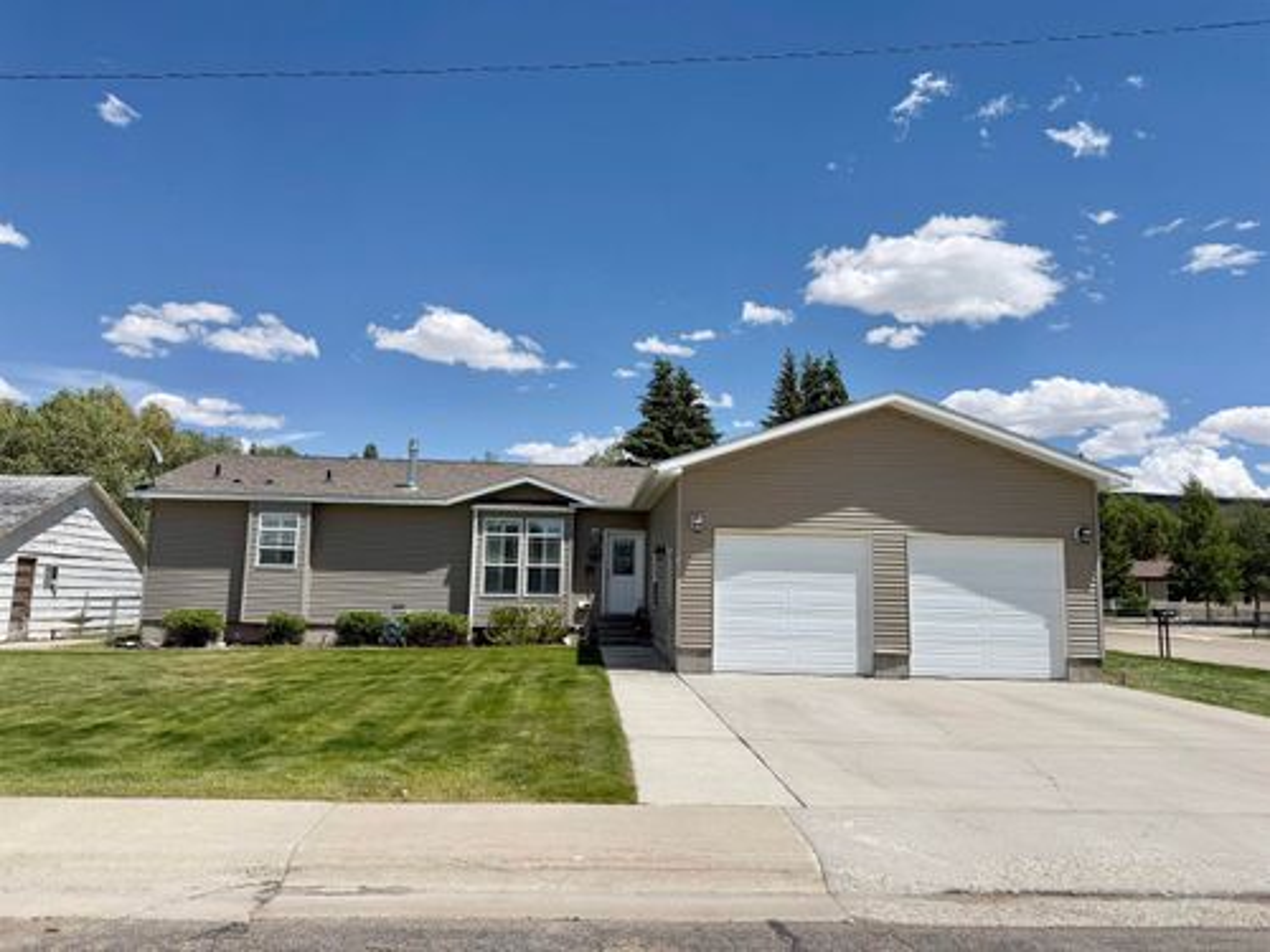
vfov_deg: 56.8
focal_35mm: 24
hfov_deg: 71.6
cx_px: 635
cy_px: 476
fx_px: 881
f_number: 1.78
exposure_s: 1/10309
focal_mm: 6.76
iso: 80
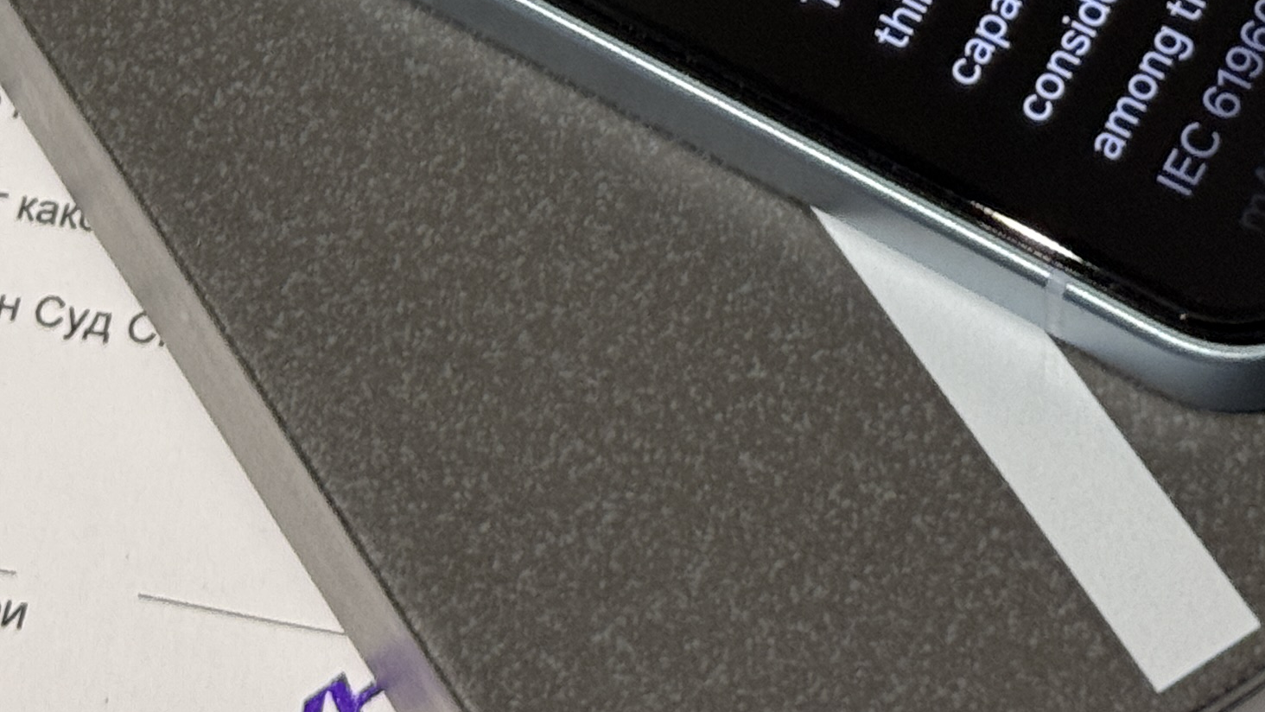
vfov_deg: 8.2
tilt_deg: -55.2
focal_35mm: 144
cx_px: 608
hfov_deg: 14.9
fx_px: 4831
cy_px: -523
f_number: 1.78
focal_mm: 6.76
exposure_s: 1/50
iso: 80
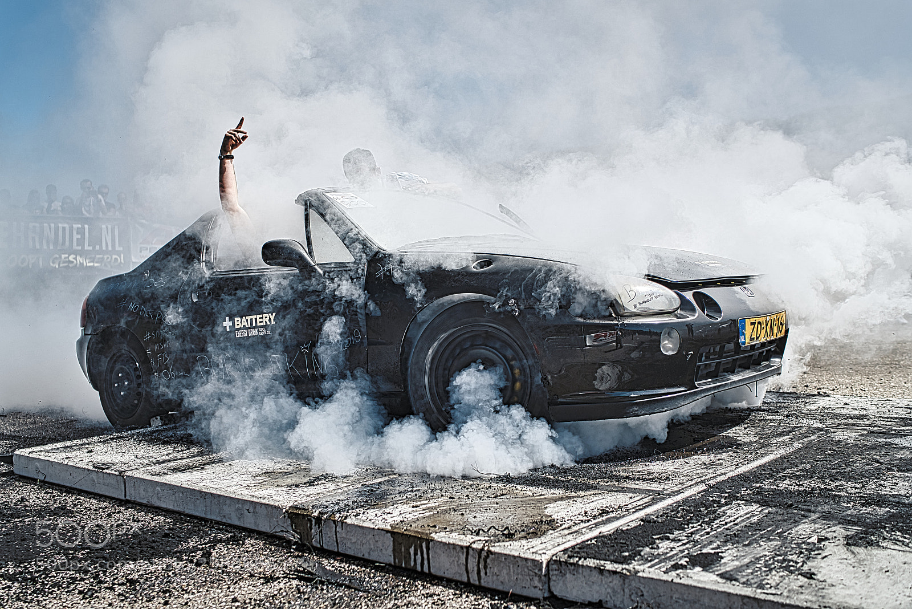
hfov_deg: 54.4
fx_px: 887
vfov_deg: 37.9
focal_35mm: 35
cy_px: 304
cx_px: 456
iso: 100
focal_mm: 35
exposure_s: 1/640
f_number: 2.8
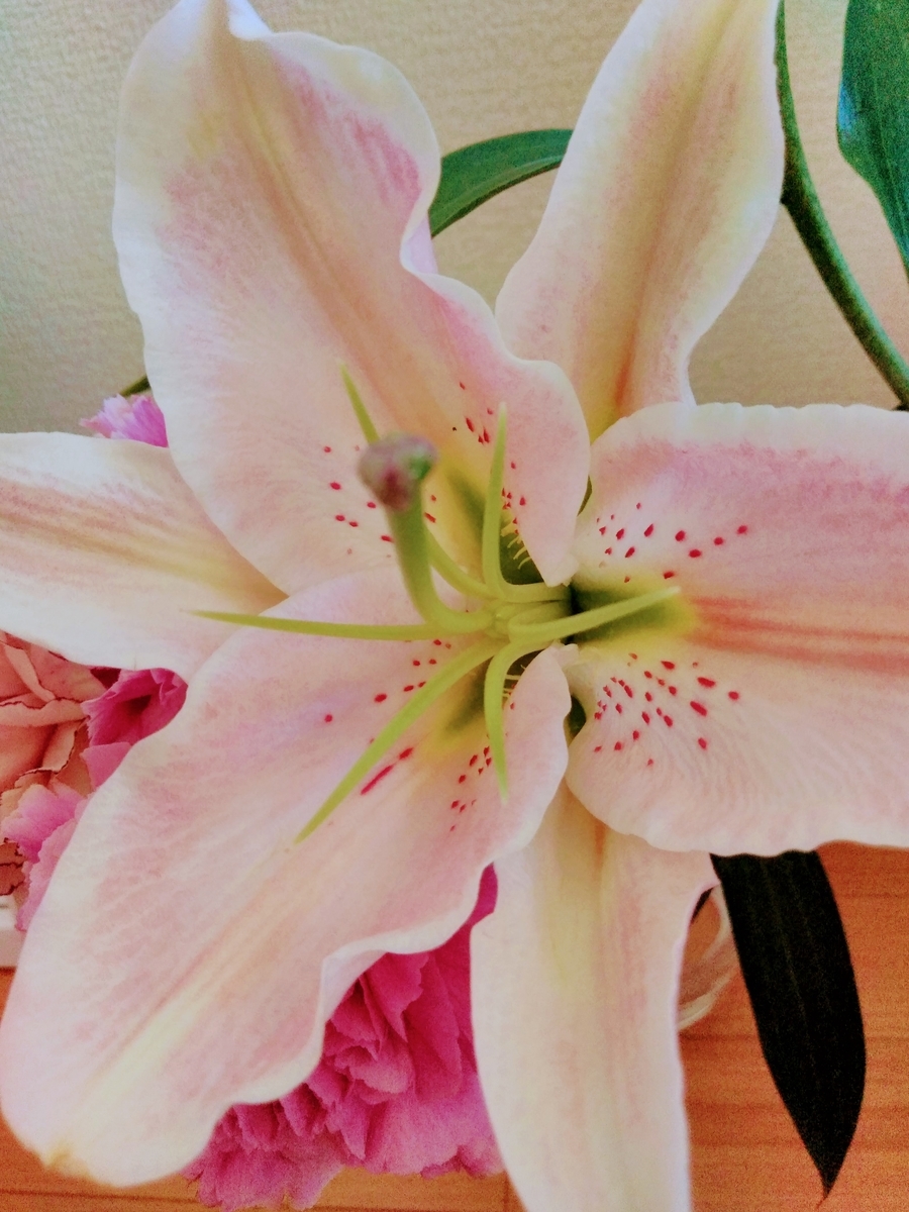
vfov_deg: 67.3
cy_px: 606
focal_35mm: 26
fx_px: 910
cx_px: 454
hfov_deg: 53.1
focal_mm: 3.46
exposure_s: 1/20
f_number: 2.2
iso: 360
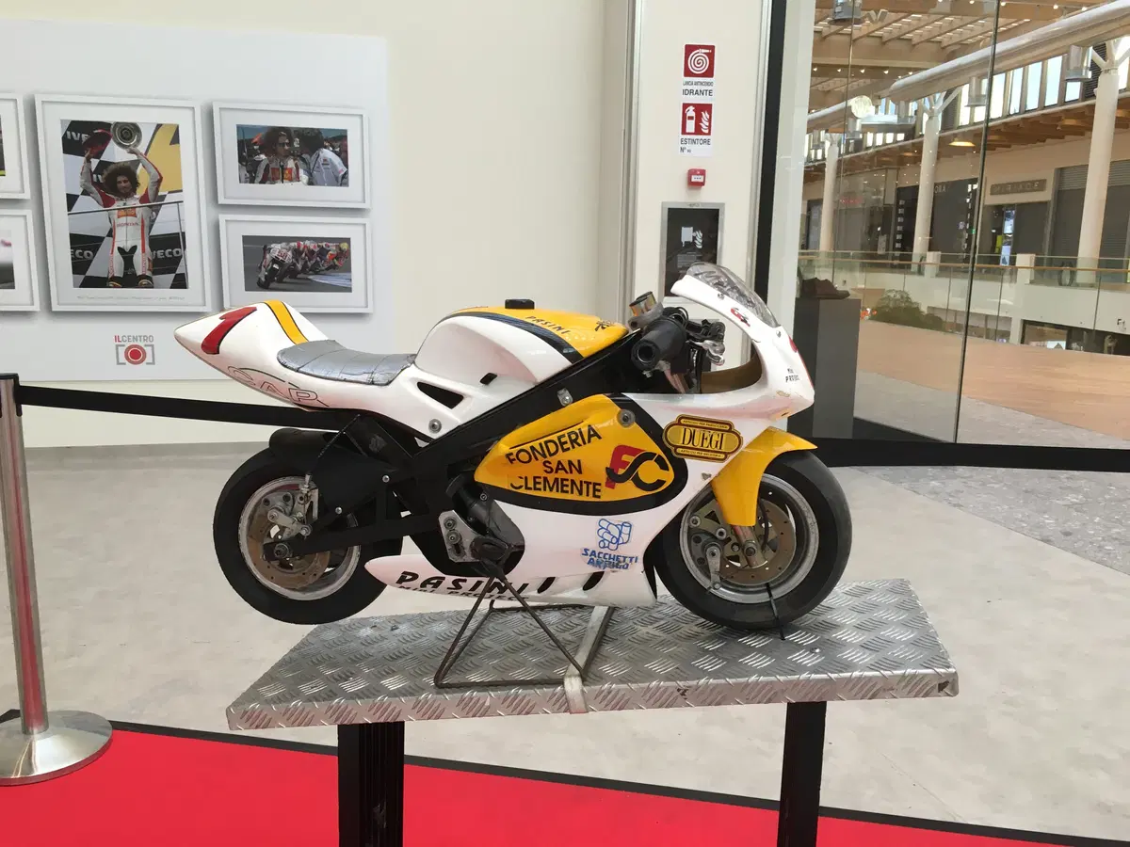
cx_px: 565
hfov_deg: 61.7
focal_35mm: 29
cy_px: 424
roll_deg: -1.1
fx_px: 947
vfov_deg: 48.2
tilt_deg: -10.8
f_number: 2.2
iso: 64
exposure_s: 1/33
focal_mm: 4.15
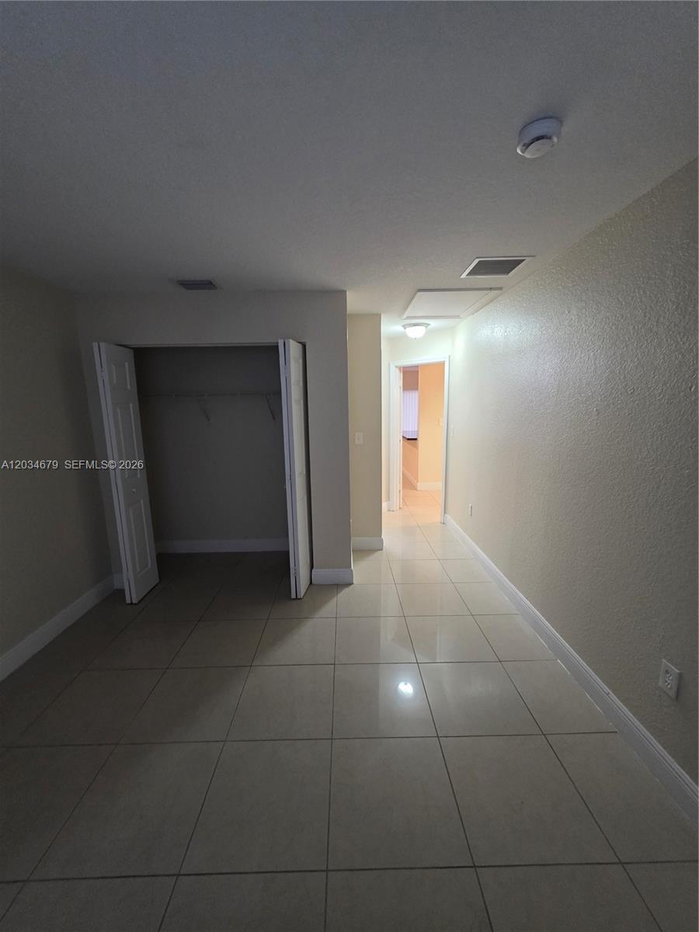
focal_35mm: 13
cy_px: 466
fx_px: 350
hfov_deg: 89.9
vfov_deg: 106.2
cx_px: 350
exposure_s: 1/60
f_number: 1.9
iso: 500
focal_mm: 2.2
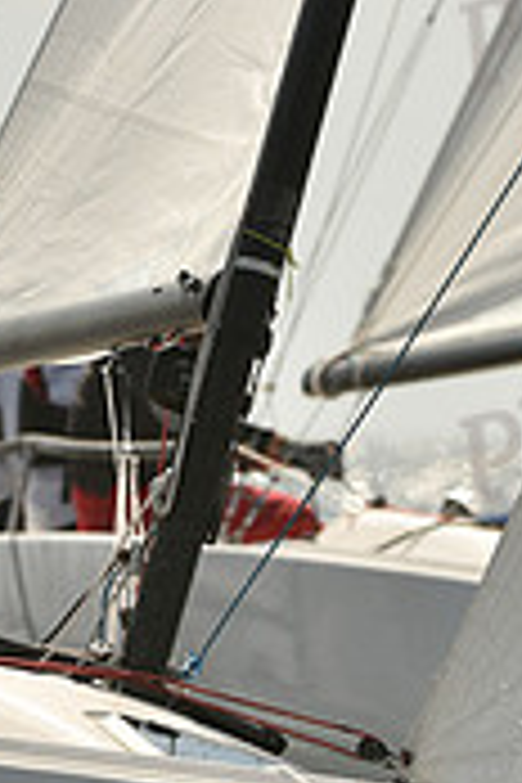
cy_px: 686
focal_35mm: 902
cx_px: 230
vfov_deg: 2.3
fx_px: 19617
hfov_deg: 1.5
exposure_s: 1/2000
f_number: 6.3
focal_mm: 270
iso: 250
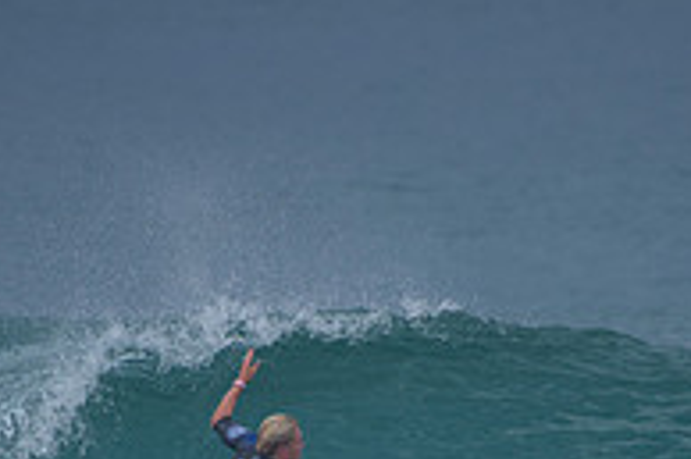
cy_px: 539
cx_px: 378
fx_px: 28671
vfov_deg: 0.9
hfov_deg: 1.4
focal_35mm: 1495
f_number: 5.6
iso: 180
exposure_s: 1/2000
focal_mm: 500
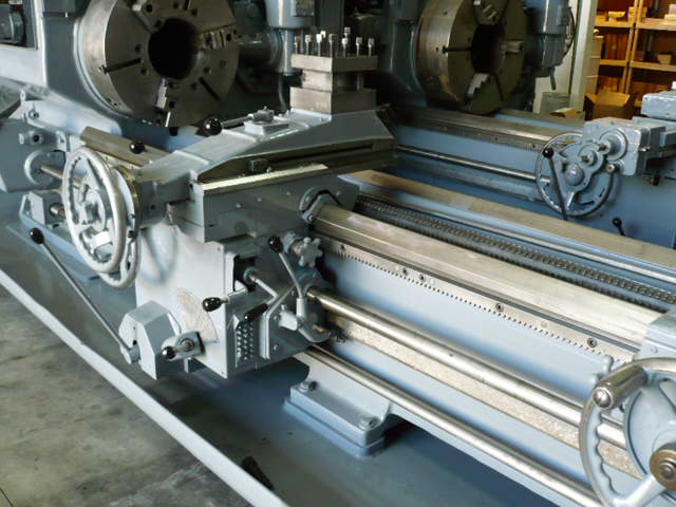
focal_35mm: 35
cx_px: 338
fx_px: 683
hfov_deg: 52.6
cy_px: 254
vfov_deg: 40.7
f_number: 2.8
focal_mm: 5.8
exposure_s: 1/30
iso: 200
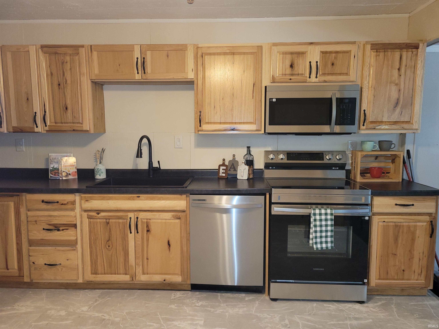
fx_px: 330
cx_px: 220
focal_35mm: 26
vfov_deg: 53.1
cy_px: 164
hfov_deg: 67.3
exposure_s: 1/17
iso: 125
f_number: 1.8
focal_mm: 5.4
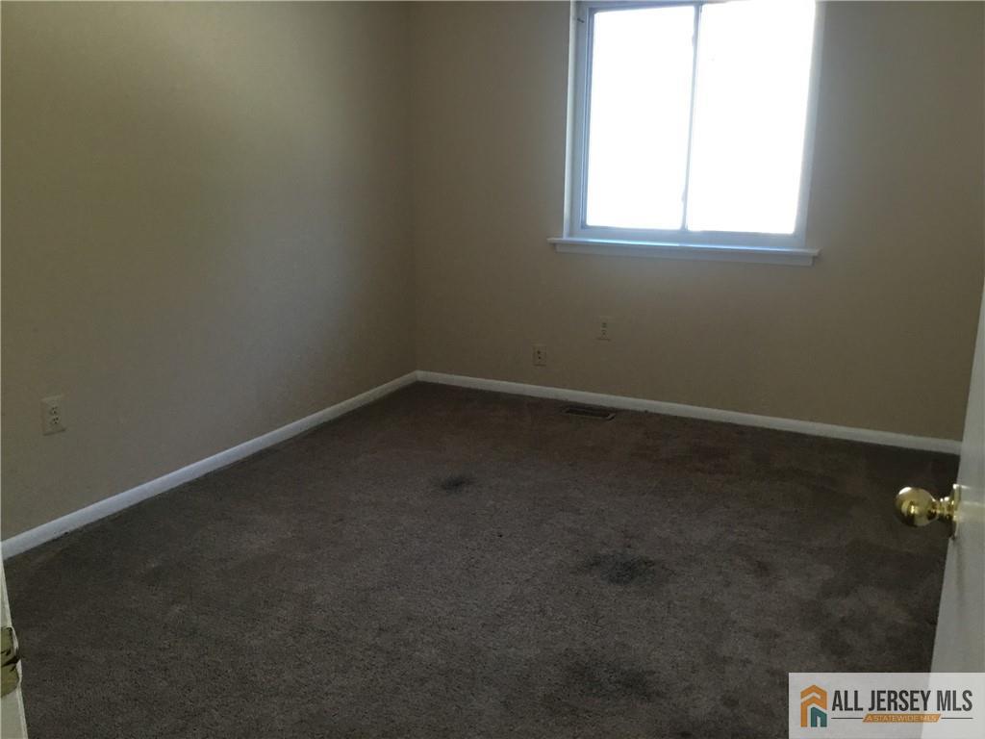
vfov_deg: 45.4
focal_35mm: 31
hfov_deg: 58.4
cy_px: 370
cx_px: 492
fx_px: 882
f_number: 2.4
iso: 40
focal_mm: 3.3
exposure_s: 1/30
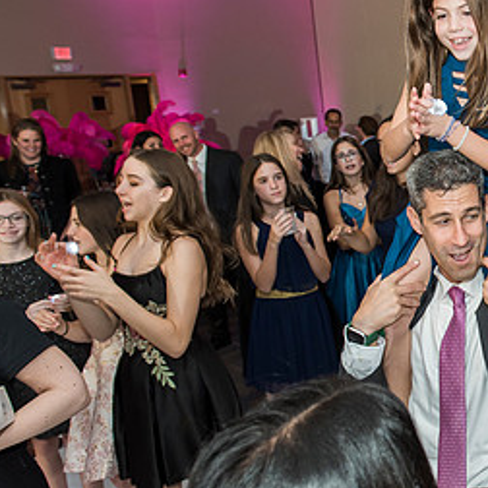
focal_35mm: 47
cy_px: 245
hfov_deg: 31.8
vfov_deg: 36.1
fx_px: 750
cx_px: 538
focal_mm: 24
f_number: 4.5
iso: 1000
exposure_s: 1/100
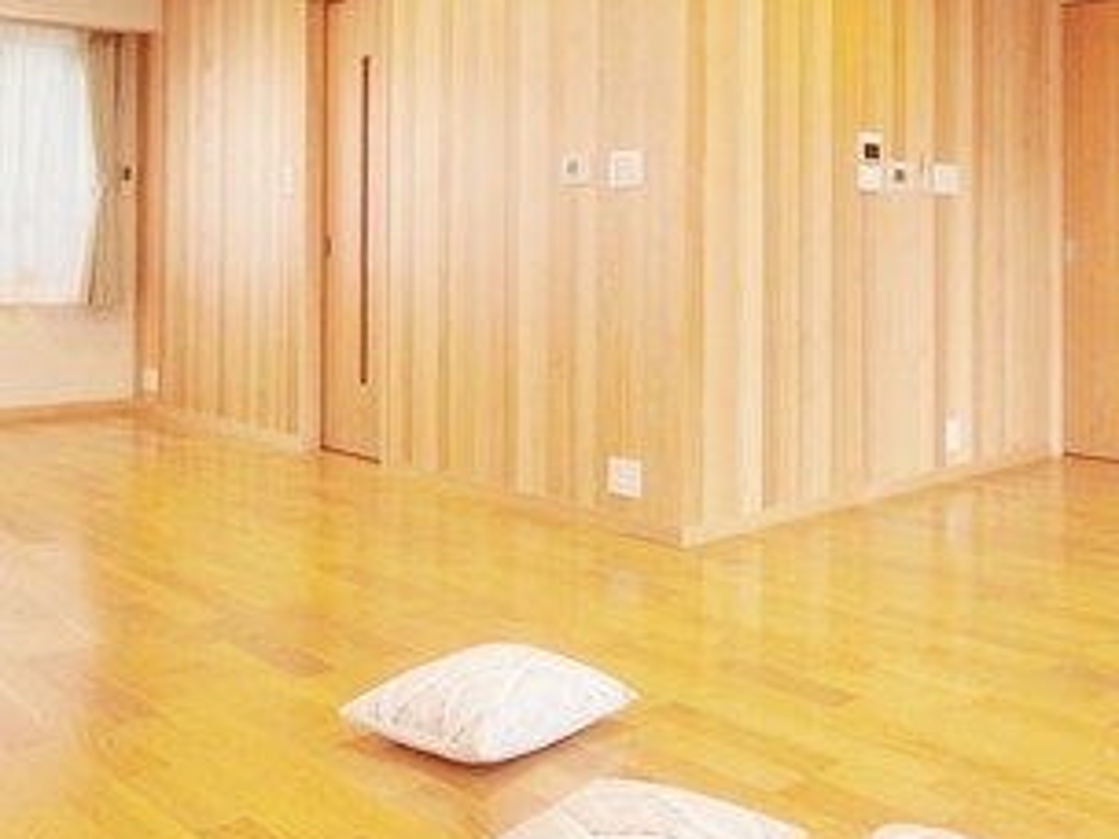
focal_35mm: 40
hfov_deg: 45.4
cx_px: 825
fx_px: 1293
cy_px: 232
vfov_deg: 35.3
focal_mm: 4.06
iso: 200
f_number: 2.7
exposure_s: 1/125
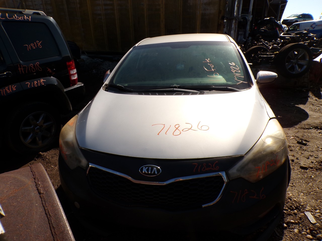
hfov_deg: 71.6
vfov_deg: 56.8
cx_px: 161
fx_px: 223
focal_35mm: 24
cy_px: 120
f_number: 4.4
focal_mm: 4.3
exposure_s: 1/850
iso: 100
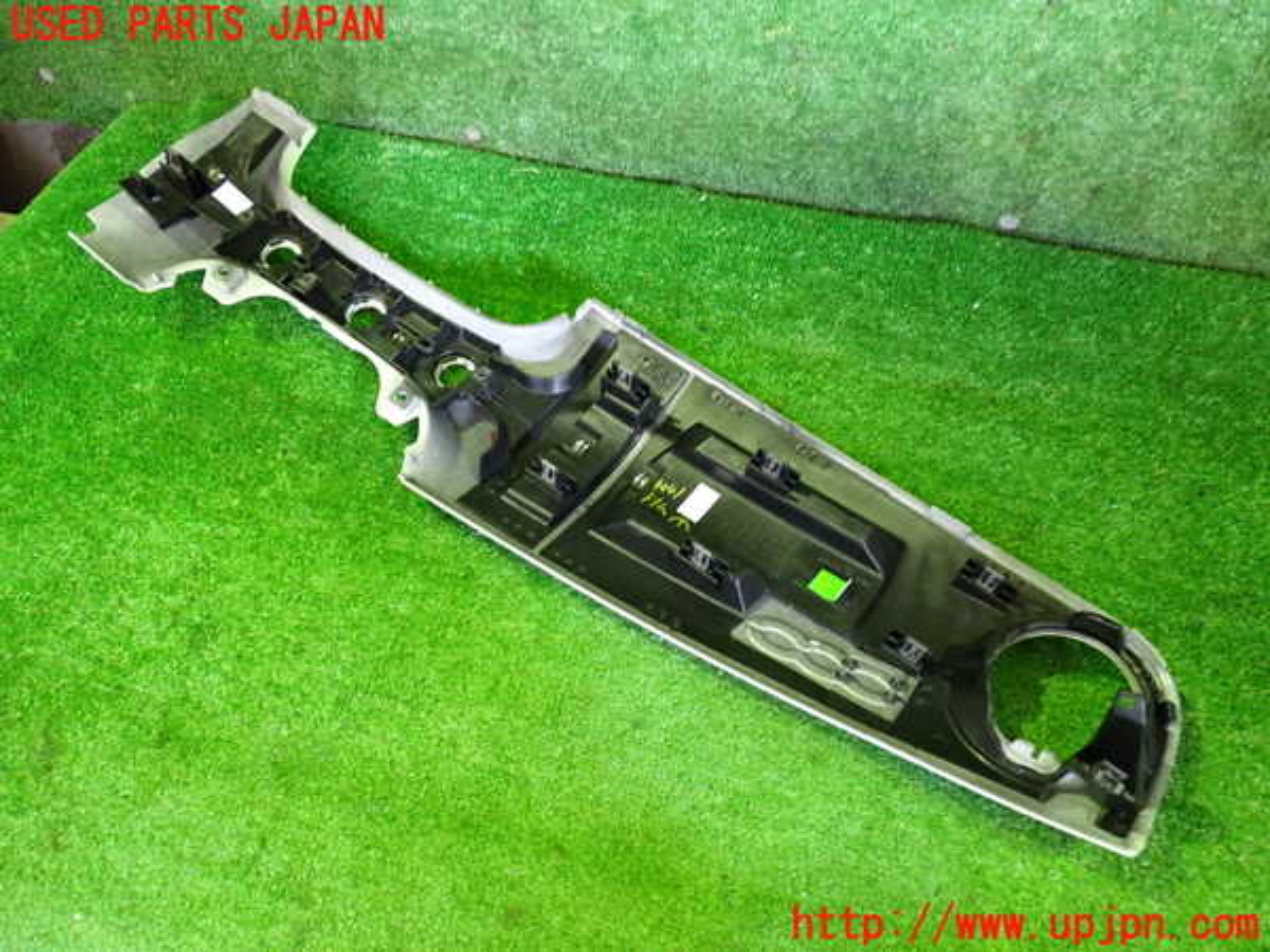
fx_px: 1101
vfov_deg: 46.8
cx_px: 635
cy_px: 476
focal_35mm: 30
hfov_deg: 60.0
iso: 800
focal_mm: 5.4
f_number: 2.3
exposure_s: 1/30
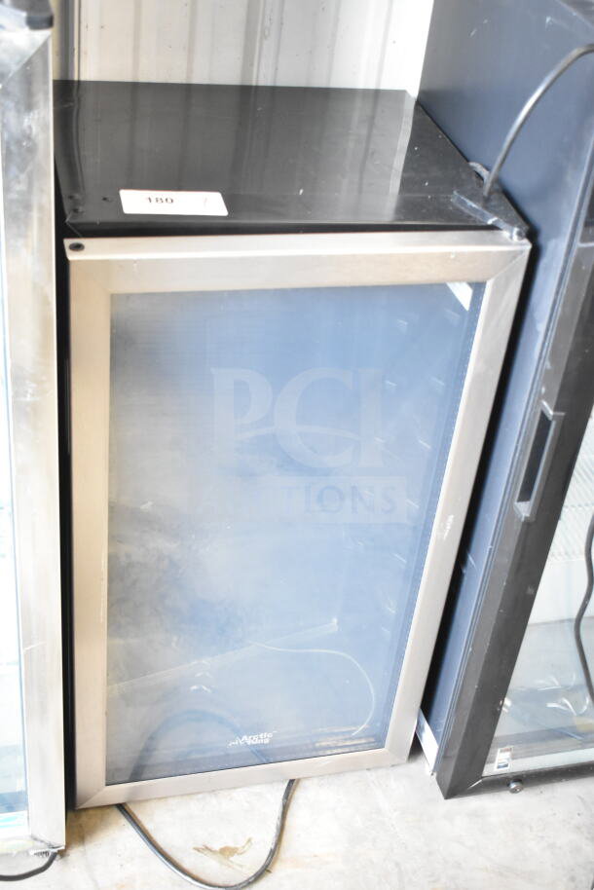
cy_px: 445
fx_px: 1187
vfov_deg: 41.1
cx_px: 297
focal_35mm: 48
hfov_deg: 28.1
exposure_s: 1/50
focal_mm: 32
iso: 3600
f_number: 4.5
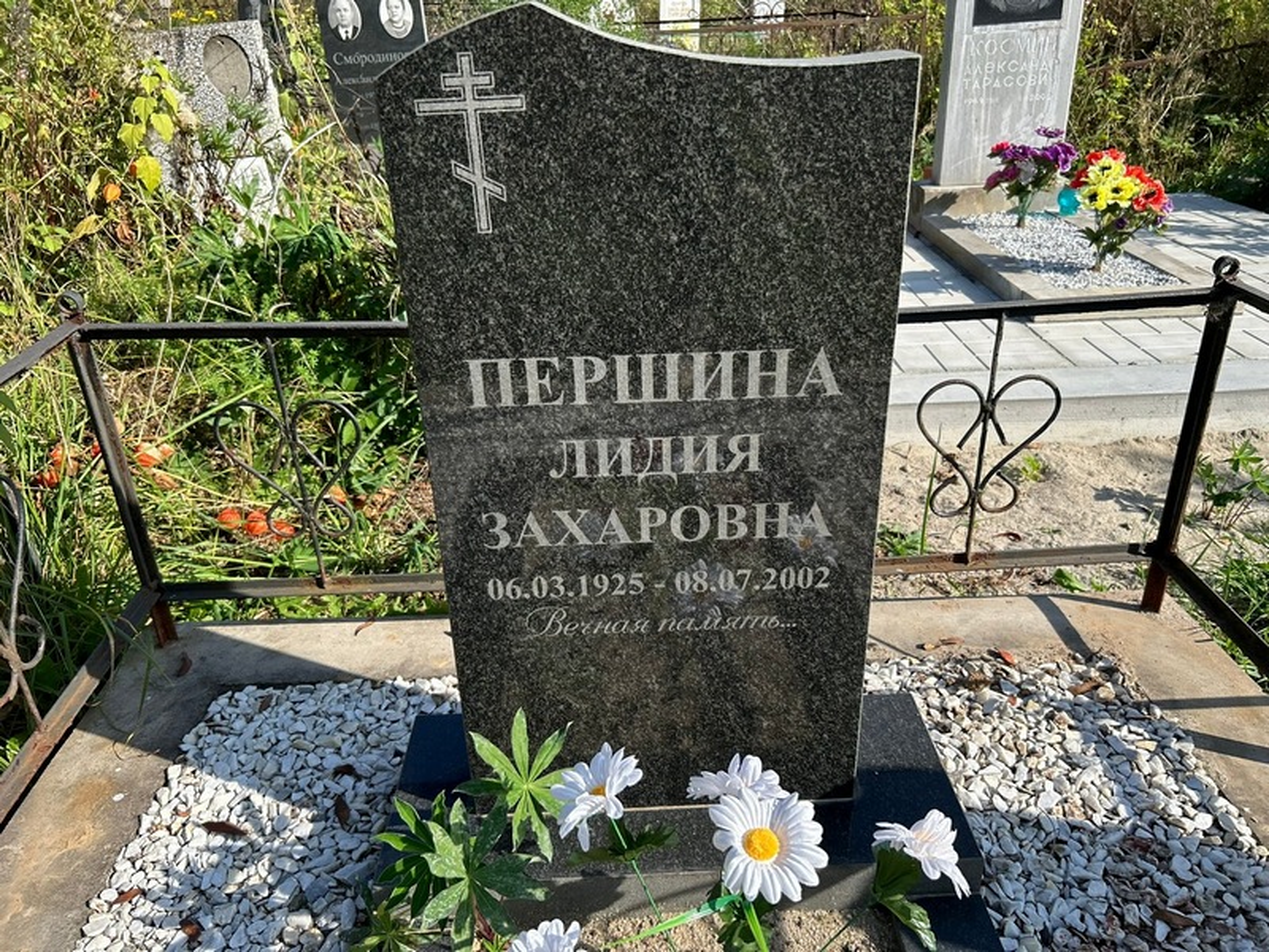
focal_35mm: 26
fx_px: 953
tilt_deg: -35.1
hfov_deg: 67.3
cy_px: 476
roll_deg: +1.5
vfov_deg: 53.1
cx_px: 634
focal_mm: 5.7
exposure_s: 1/2513
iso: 50
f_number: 1.5
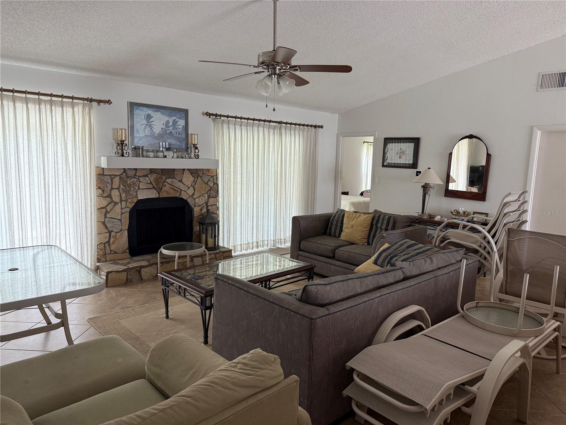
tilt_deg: -6.8
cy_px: 212
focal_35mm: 24
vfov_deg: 56.8
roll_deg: -1.6
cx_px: 283
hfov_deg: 71.6
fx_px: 392
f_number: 1.78
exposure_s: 1/105
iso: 200
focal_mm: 6.76
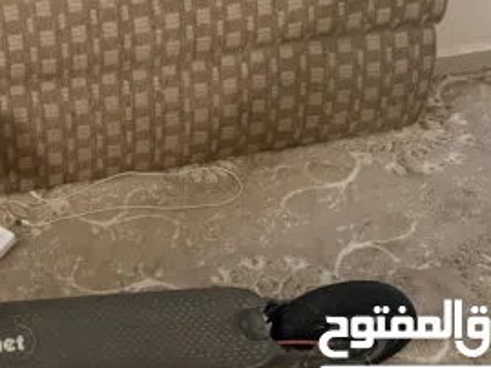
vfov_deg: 24.9
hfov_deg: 32.0
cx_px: 44
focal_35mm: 57
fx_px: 809
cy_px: 36
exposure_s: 1/60
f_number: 1.78
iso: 800
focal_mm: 6.76
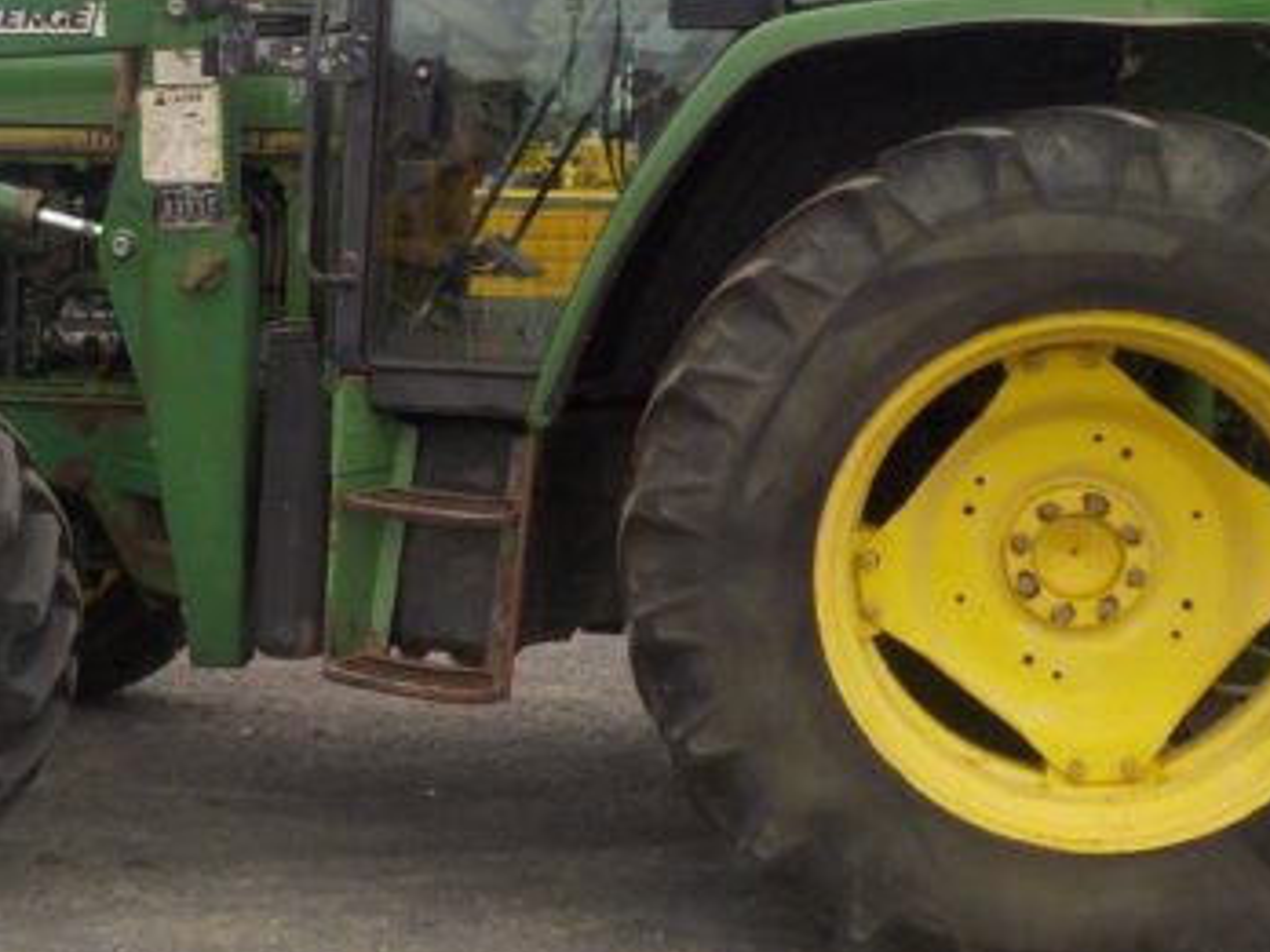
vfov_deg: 21.2
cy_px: 321
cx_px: 259
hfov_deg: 27.6
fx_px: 2531
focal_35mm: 69
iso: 125
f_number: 3.3
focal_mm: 4.1
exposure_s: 1/640
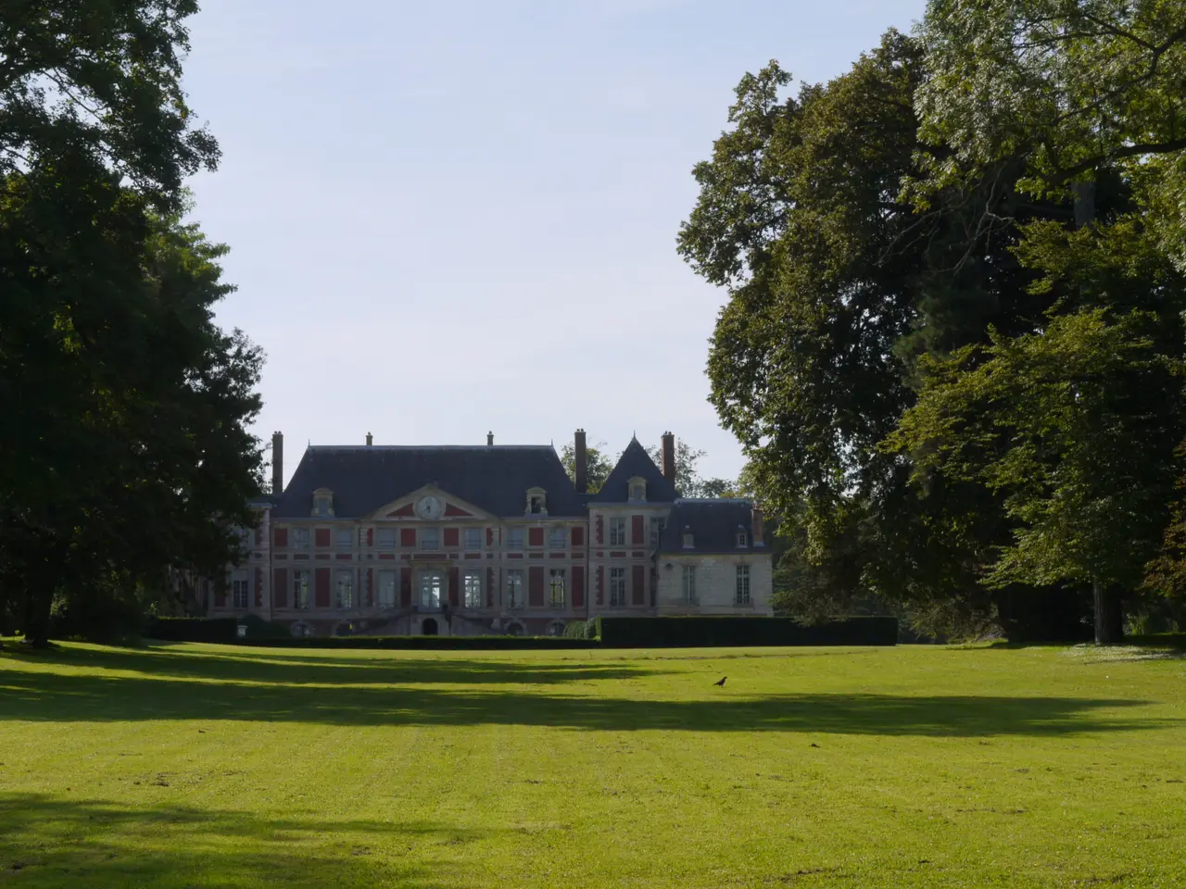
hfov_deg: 21.8
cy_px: 444
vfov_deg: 16.4
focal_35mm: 90
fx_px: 3084
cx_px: 593
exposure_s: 1/100
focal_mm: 45
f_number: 18
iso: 100
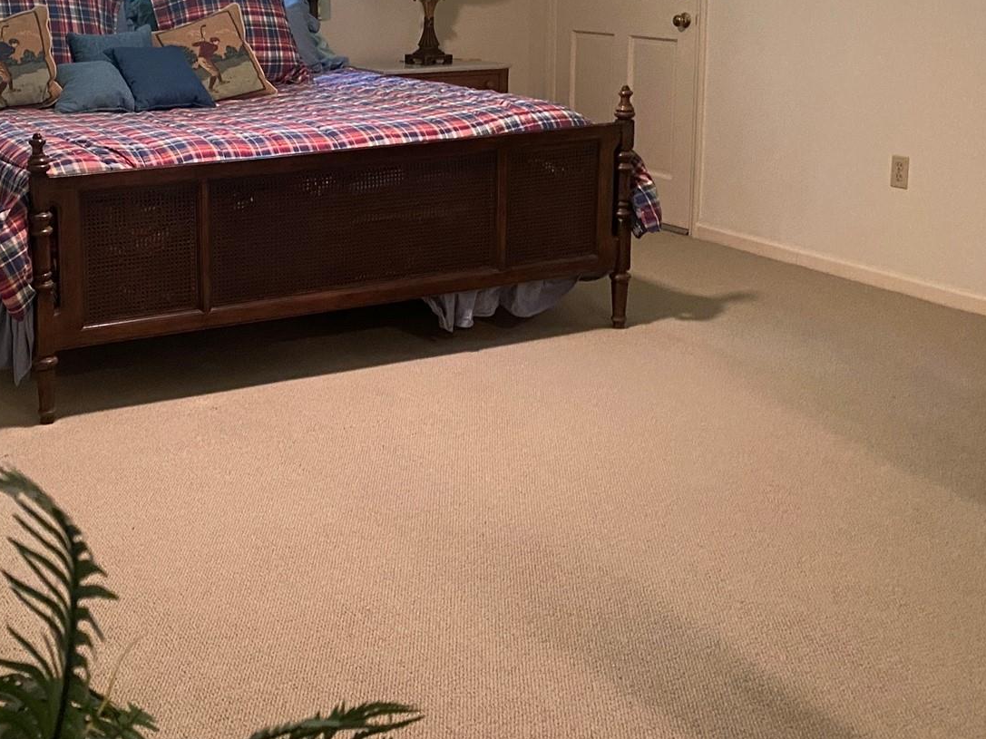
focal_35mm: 49
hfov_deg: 37.7
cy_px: 178
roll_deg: +0.9
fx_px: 1396
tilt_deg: -9.8
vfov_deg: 29.2
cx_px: 220
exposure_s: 1/30
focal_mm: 4.25
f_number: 1.8
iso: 500
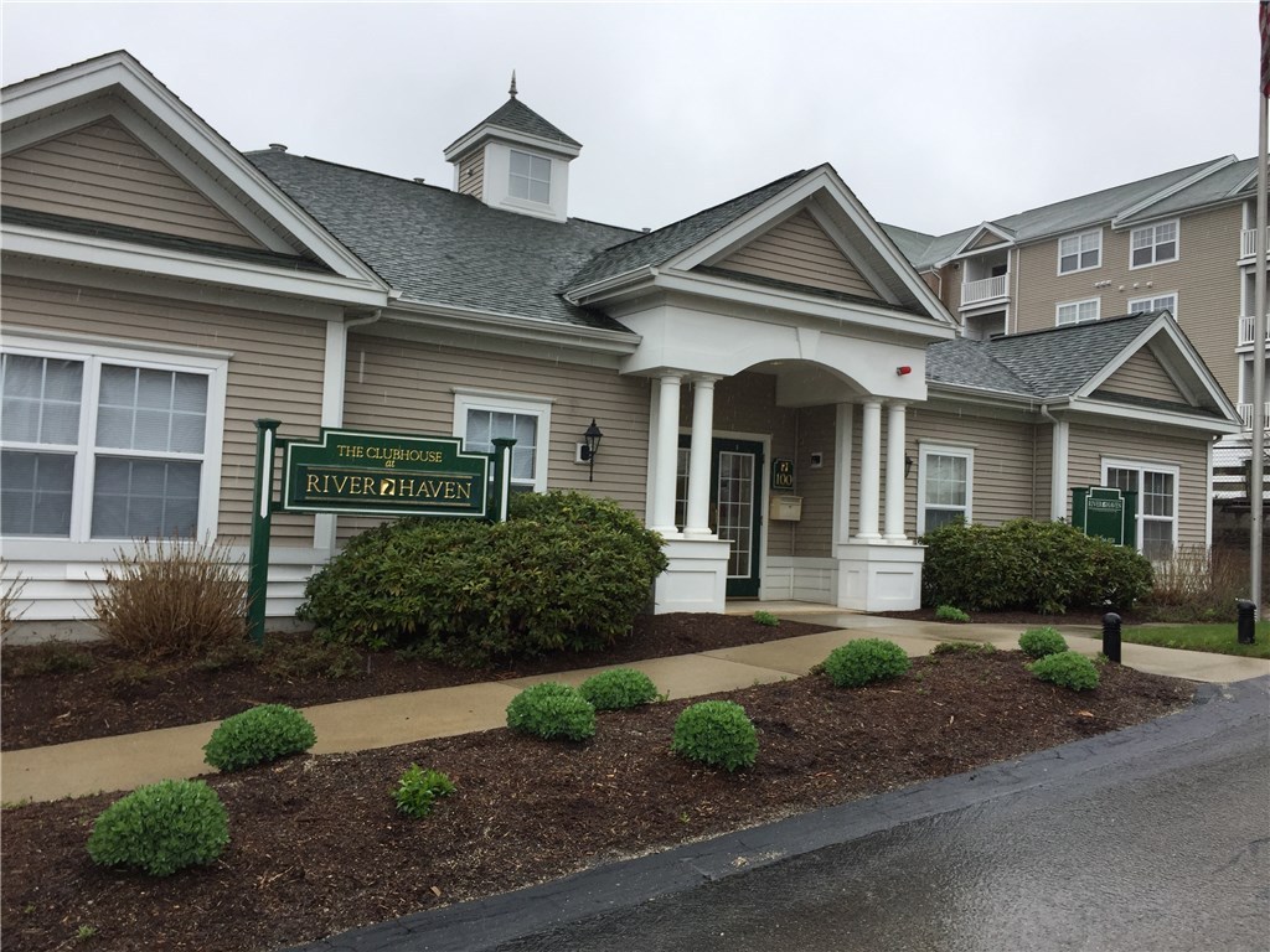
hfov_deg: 61.7
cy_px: 476
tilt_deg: +2.3
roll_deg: -1.8
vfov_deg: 48.2
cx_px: 635
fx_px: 1064
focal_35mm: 29
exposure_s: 1/628
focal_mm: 4.15
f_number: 2.2
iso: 32
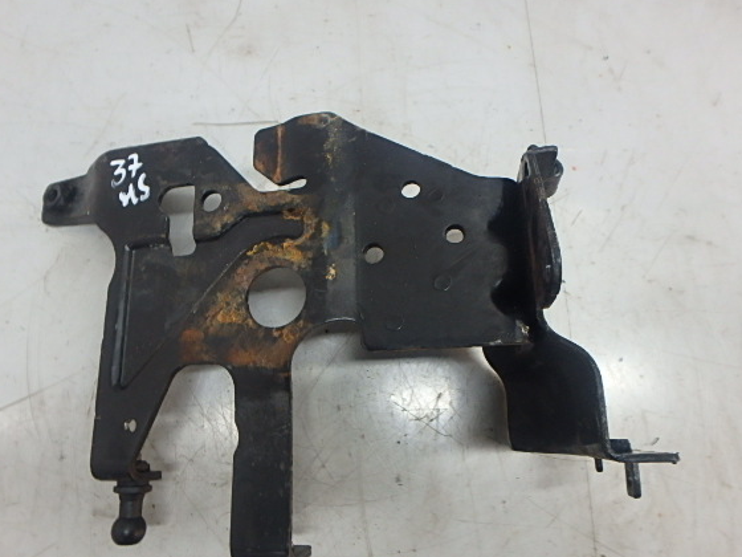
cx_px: 344
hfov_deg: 71.5
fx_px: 514
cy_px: 301
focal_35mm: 24
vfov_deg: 56.7
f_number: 3.5
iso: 250
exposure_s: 1/30
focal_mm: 3.7
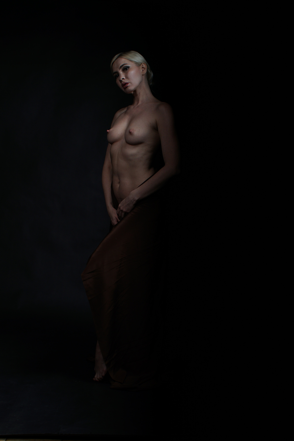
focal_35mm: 42
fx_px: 514
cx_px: 147
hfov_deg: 31.9
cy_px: 220
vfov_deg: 46.4
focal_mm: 28
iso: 100
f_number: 6.3
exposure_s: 1/320
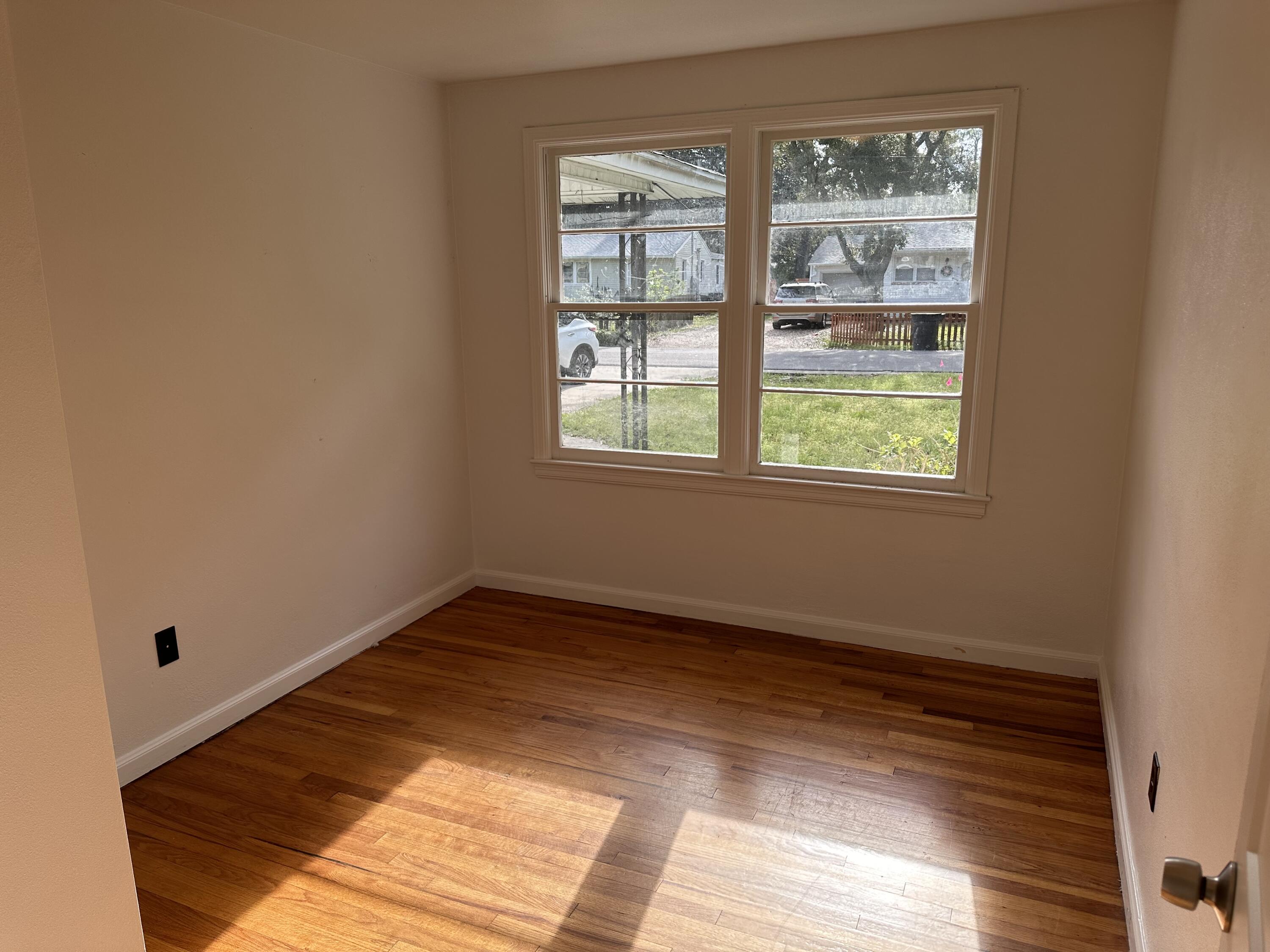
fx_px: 881
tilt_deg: -12.4
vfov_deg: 56.8
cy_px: 476
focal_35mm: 24
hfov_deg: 71.6
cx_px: 635
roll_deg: +1.2
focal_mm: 6.86
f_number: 1.78
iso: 80
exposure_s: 1/836
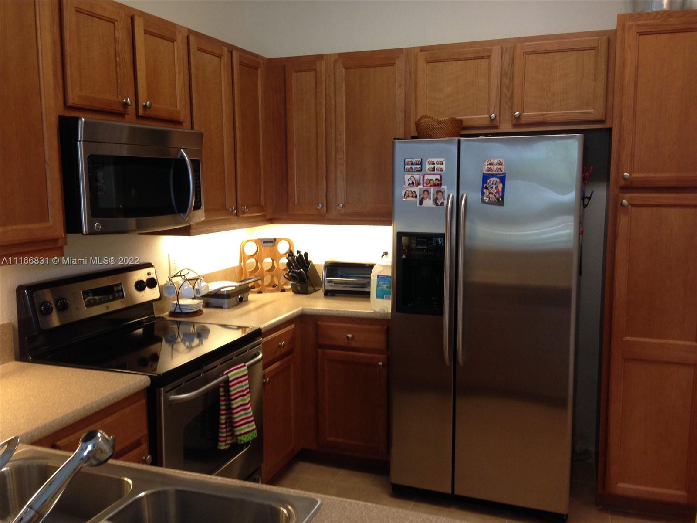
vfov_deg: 42.9
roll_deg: -0.6
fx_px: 664
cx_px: 348
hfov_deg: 55.4
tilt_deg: -7.2
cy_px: 262
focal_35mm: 33
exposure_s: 1/20
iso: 100
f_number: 2.4
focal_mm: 4.12
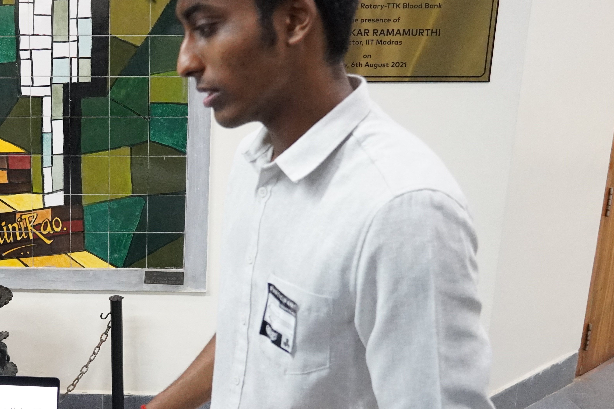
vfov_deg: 23.6
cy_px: 288
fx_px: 972
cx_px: 69
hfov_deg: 33.3
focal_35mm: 57
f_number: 4
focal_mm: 20
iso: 3200
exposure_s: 1/100
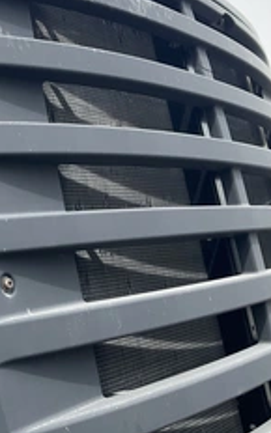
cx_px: -77
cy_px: 185
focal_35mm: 53
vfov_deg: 38.1
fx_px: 626
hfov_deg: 22.1
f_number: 1.8
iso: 25
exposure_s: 1/568
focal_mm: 3
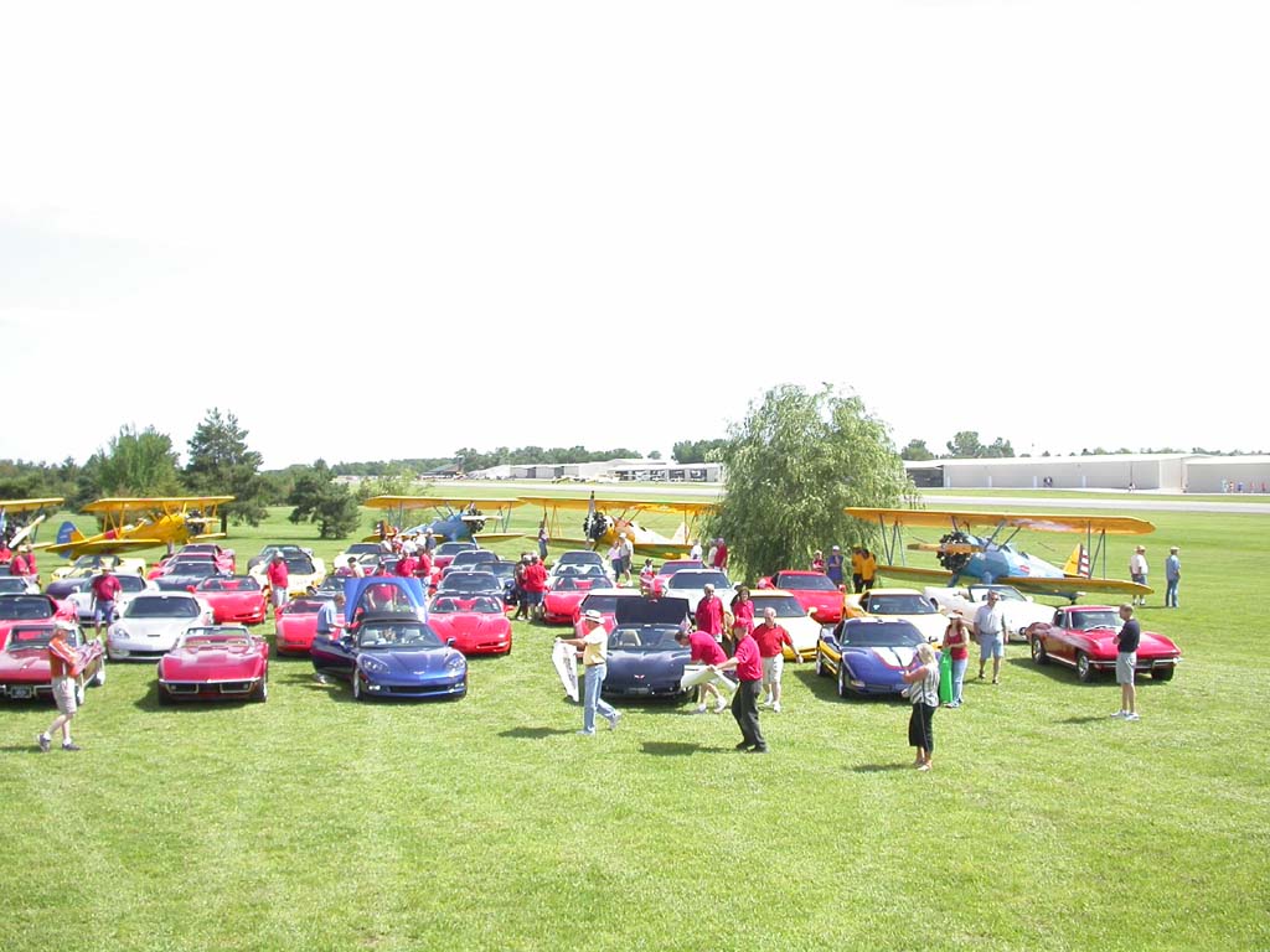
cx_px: 635
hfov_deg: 49.0
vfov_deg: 37.7
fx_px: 1394
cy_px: 476
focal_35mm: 38
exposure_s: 1/1000
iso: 100
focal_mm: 7.85
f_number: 2.6
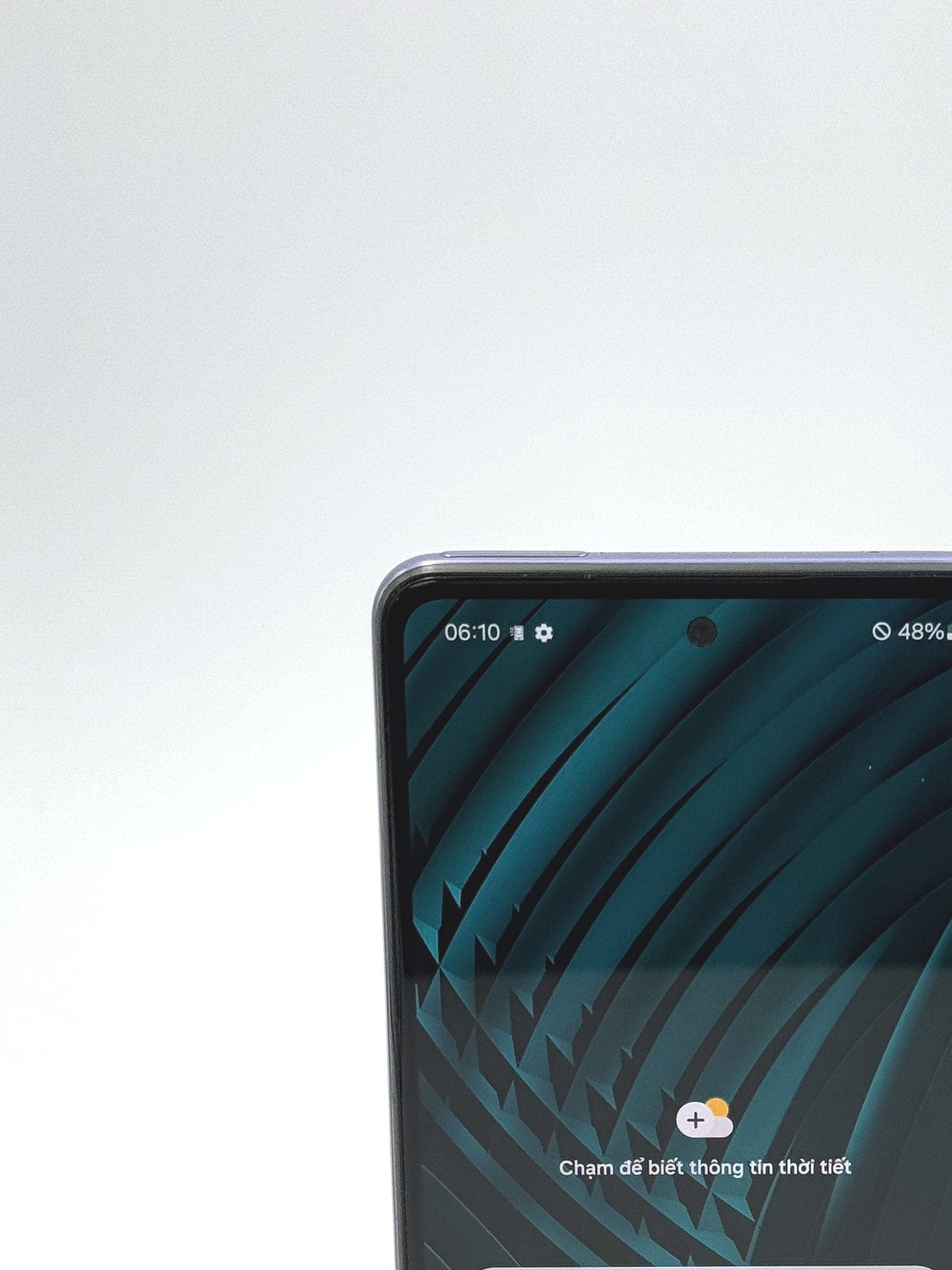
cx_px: 735
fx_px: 3594
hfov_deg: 15.0
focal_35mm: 98
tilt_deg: -22.5
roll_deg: -0.5
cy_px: 1190
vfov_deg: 19.6
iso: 64
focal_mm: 6.76
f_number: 1.78
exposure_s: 1/317
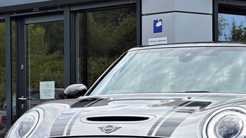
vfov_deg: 7.6
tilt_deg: -1.9
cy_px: 139
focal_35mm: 158
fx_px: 1031
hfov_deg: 13.5
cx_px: 197
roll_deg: +0.5
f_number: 2.8
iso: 32
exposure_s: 1/300
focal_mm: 9
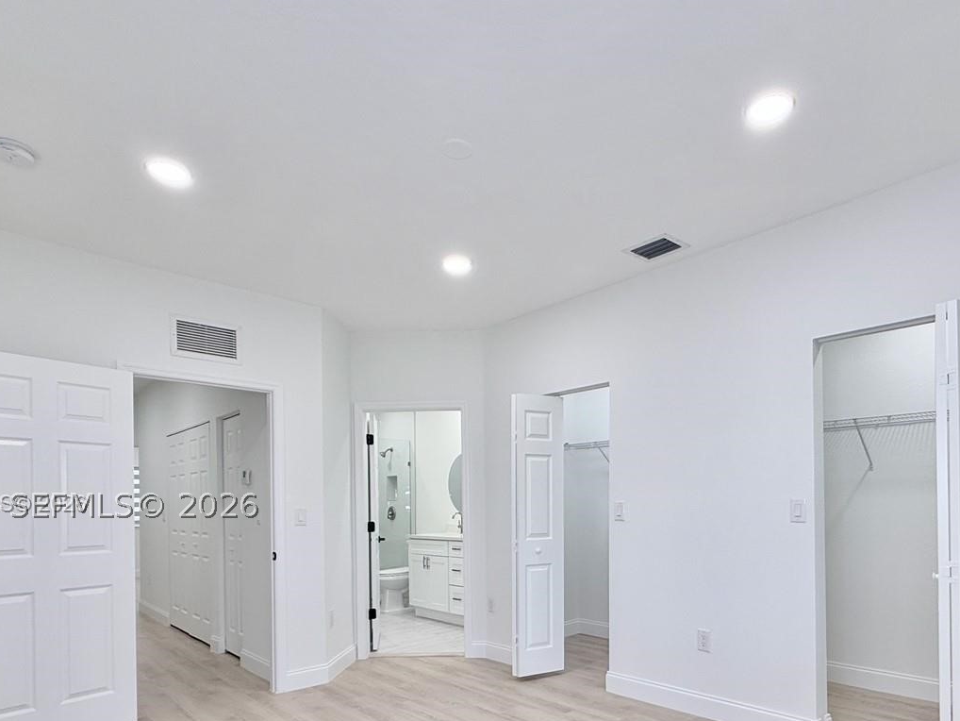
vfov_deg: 59.1
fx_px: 610
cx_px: 547
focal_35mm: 22
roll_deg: +0.5
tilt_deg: +0.6
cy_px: 505
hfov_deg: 76.0
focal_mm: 2.22
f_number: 2.2
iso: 100
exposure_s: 1/120
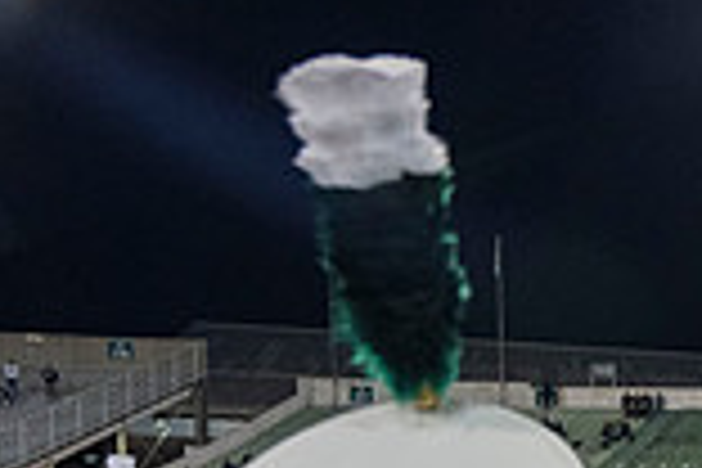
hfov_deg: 18.5
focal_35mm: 89
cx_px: 1224
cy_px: 668
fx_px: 1735
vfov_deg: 14.5
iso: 2000
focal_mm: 24
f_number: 4
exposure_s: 1/500
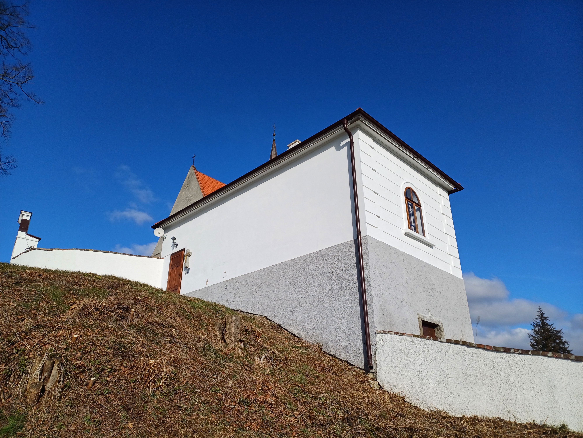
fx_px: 421
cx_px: 292
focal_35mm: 25
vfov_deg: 54.9
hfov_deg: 69.4
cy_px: 219
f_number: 1.8
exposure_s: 1/2066
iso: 50
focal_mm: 4.65
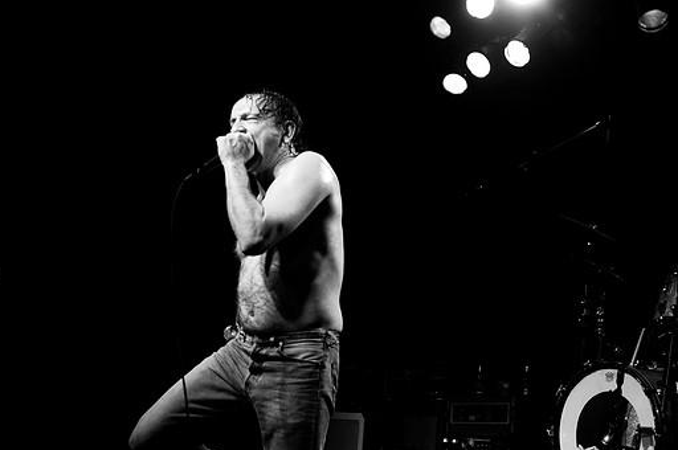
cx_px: 364
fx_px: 959
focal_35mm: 51
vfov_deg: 26.4
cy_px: 243
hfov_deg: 38.9
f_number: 3.2
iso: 1000
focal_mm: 30
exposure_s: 1/320
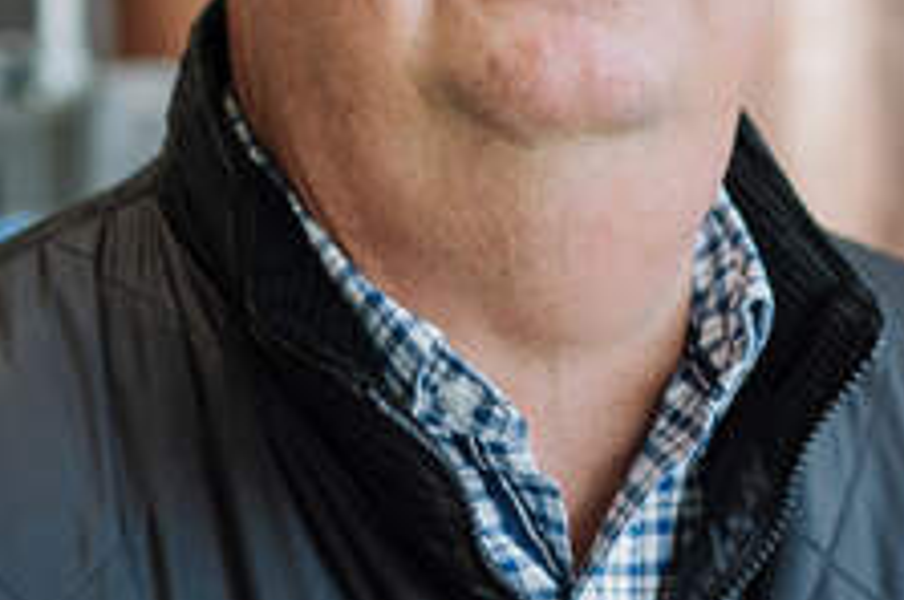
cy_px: 191
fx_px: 4488
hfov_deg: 11.5
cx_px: 296
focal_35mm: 179
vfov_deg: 7.6
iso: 800
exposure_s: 1/500
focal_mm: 35
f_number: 1.8
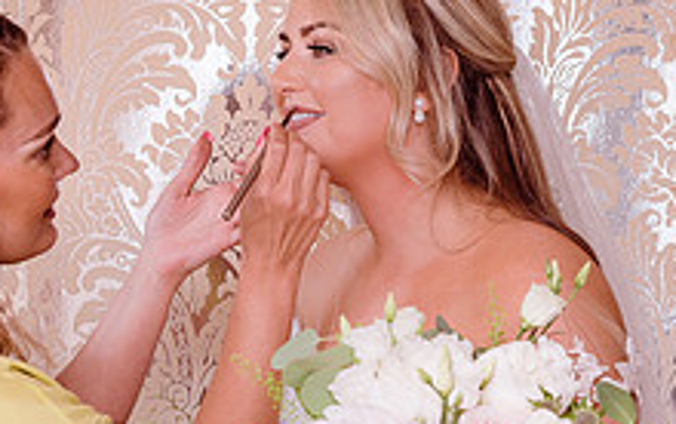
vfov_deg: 10.2
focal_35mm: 129
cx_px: 507
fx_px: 2379
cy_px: 201
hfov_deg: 16.1
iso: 200
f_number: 4.5
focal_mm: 48
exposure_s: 1/80
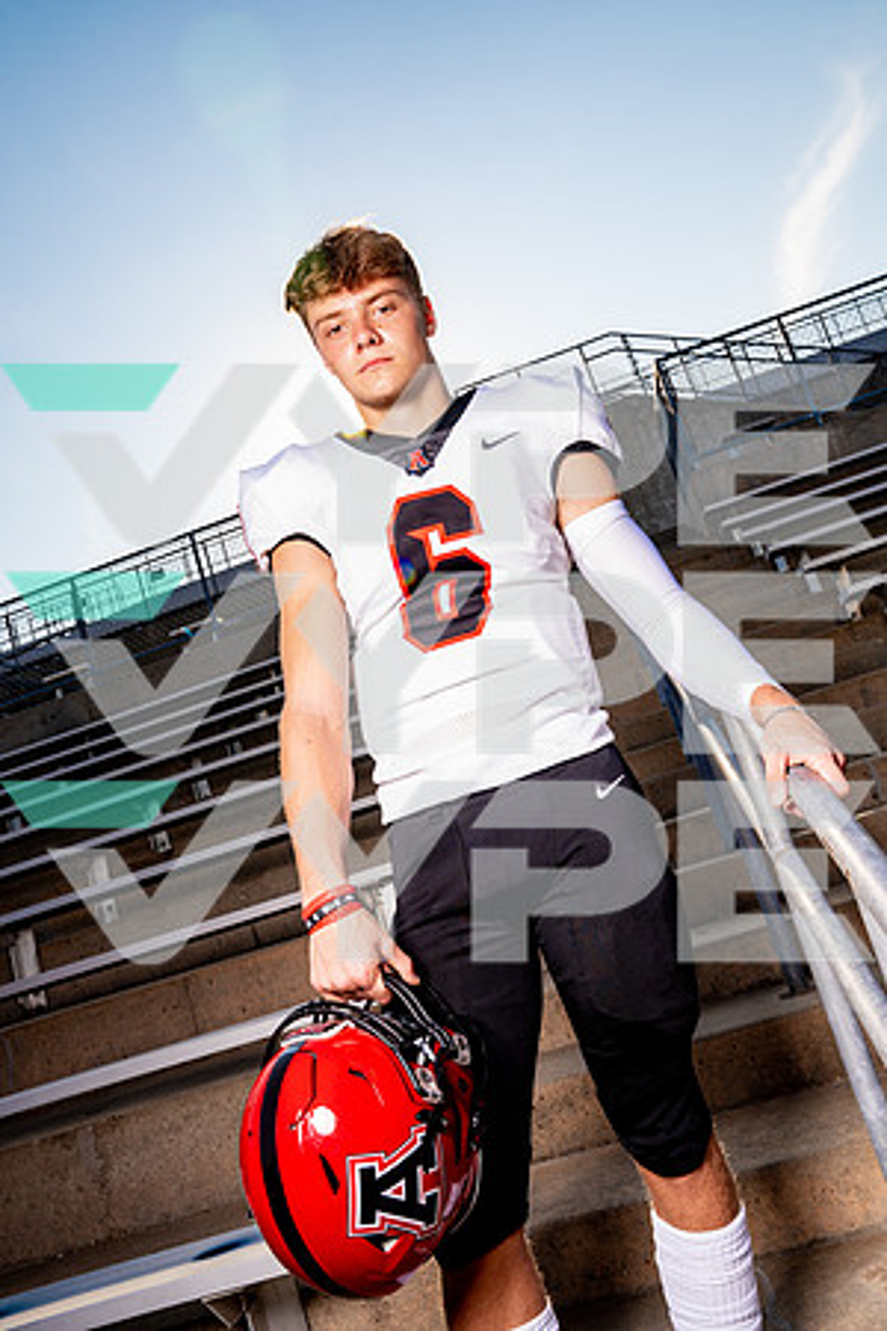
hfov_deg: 42.3
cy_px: 666
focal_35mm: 31
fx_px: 1146
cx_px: 444
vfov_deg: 60.3
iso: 200
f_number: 10
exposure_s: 1/250
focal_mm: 31
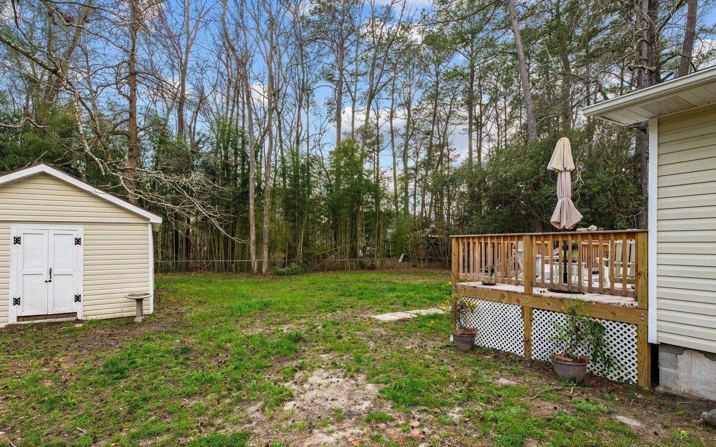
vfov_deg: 67.9
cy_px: 237
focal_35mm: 17
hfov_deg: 94.4
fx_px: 332
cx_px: 351
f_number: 9
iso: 400
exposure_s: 1/200
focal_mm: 14
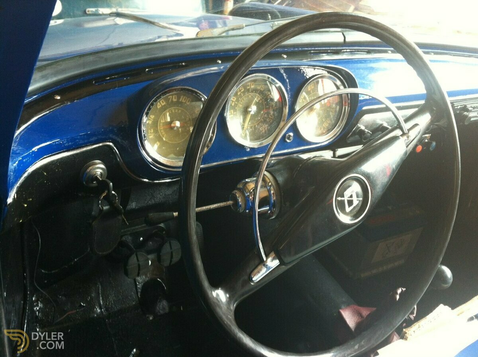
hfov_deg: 52.7
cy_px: 178
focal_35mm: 35
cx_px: 239
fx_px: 483
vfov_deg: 40.6
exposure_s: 1/15
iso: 100
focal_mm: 3.85
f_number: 2.8
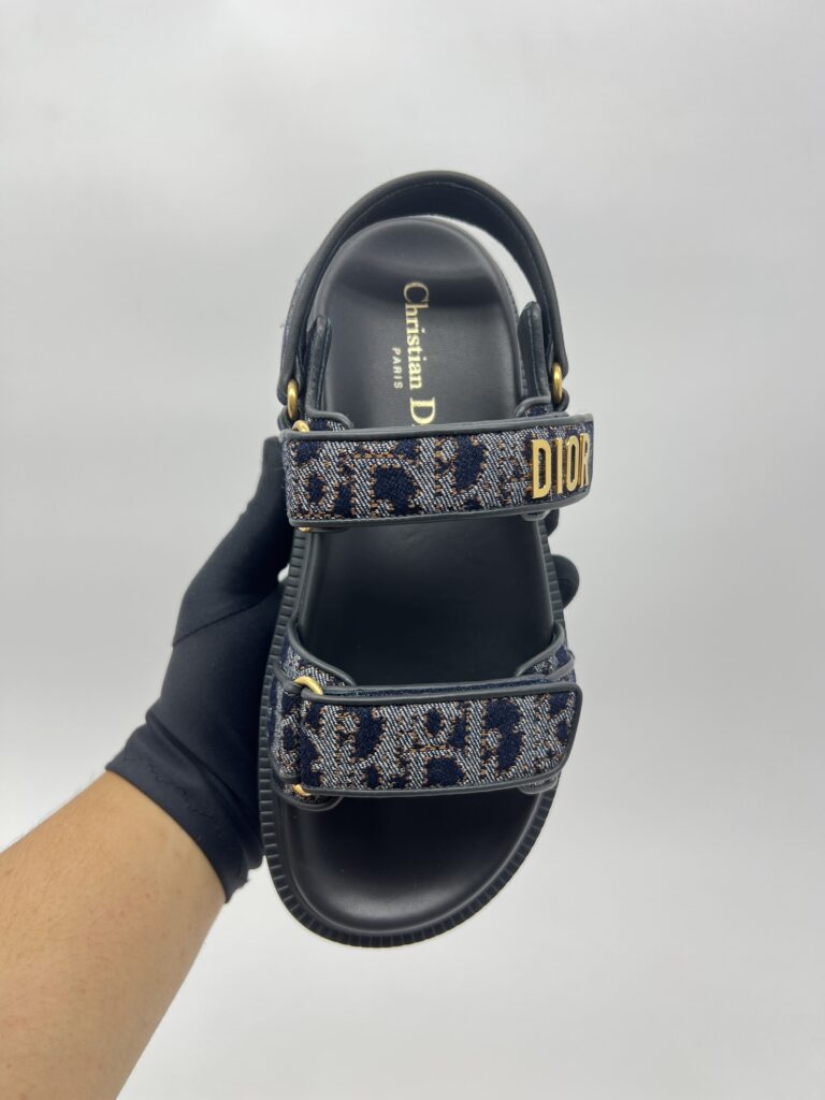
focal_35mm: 26
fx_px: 826
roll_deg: +0.4
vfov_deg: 67.3
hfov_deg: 53.1
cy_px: 550
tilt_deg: -16.8
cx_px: 412
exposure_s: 1/100
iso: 40
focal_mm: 5.7
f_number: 1.5
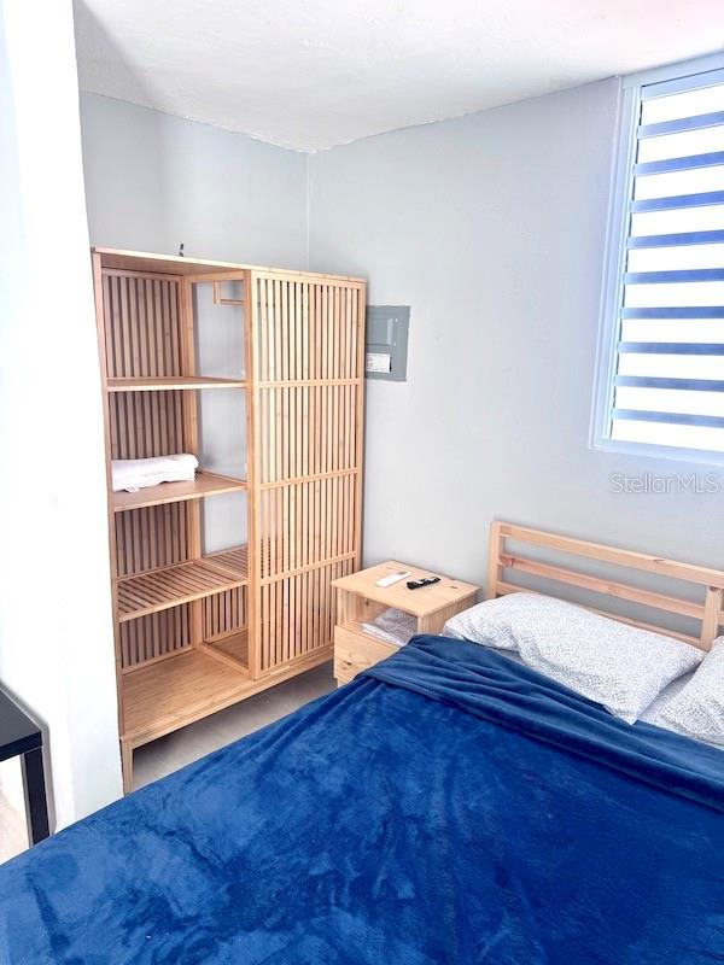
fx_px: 669
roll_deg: +0.1
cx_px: 362
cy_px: 482
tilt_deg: -13.1
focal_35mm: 24
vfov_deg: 71.6
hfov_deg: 56.8
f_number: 1.78
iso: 64
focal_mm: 6.76
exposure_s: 1/121
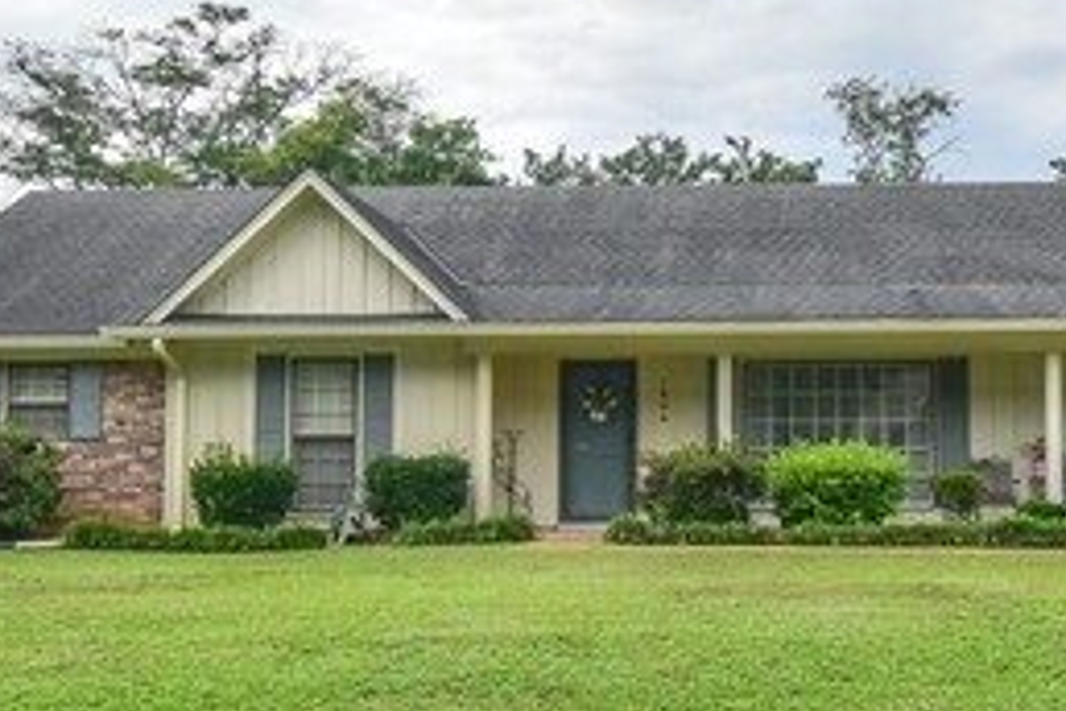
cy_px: 353
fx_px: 1540
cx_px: 740
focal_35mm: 52
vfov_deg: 26.0
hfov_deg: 37.6
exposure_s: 1/400
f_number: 11
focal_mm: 14
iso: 400
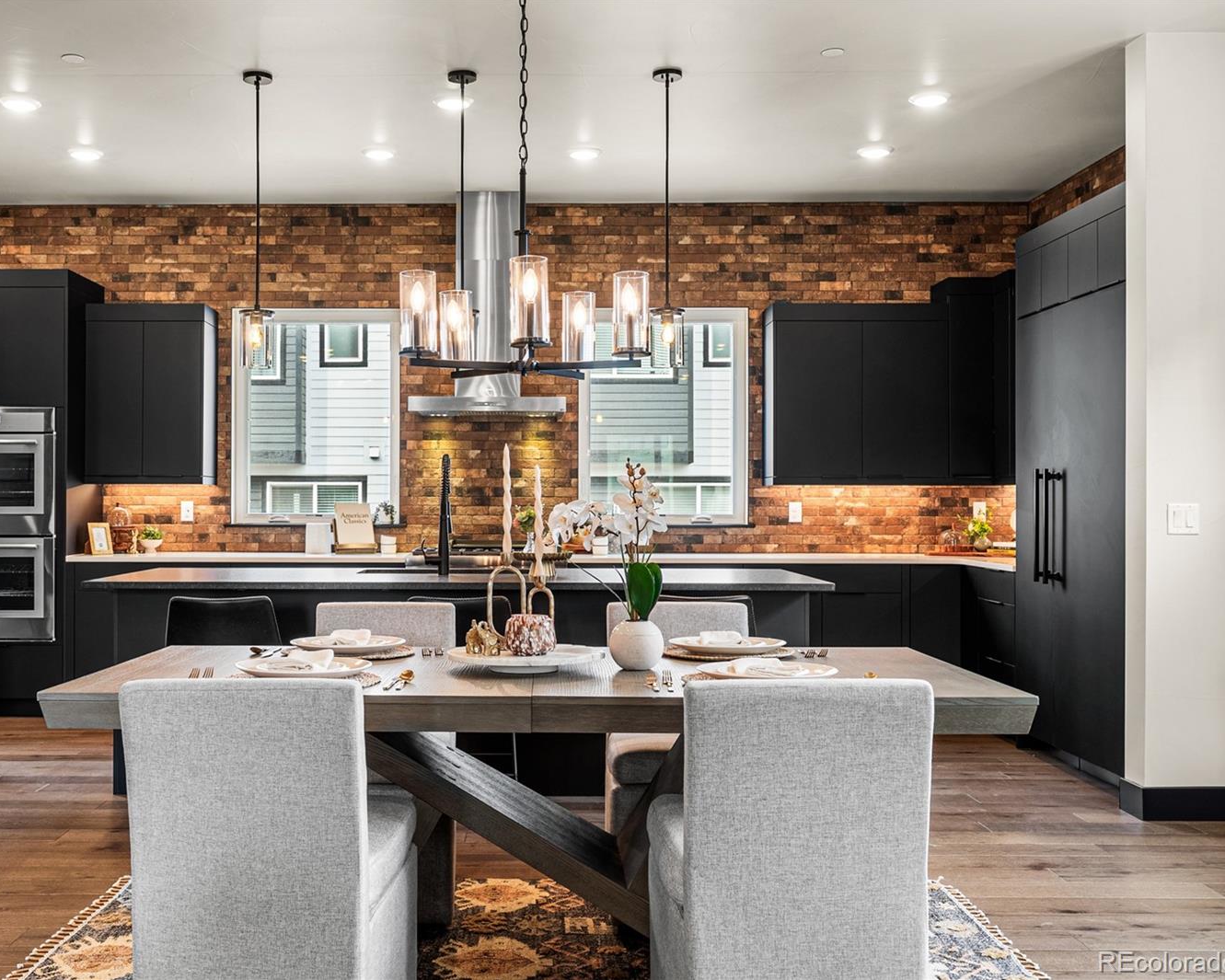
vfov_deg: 42.2
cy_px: 489
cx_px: 511
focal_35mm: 35
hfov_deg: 51.3
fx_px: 1269
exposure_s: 1/3
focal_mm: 31
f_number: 8
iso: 200
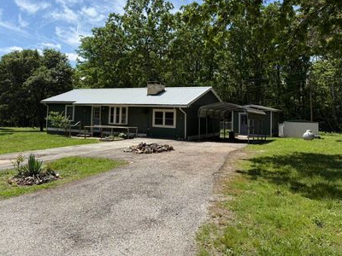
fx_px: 296
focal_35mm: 30
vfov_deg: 46.4
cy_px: 97
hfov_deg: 59.9
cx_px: 155
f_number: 1.78
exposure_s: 1/4975
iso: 80
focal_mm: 6.76
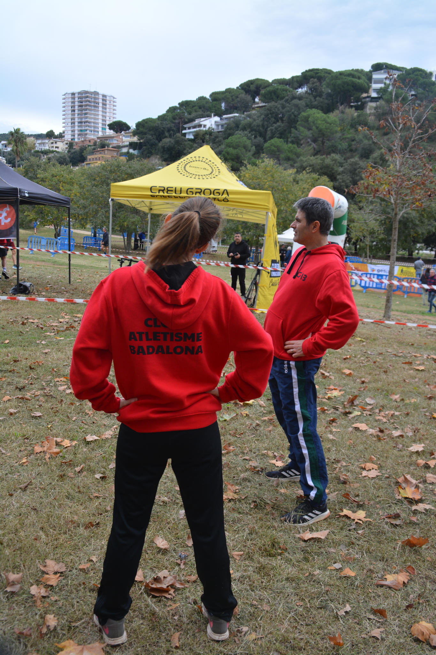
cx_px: 218
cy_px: 328
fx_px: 600
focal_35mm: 33
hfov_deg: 40.0
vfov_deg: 57.2
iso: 200
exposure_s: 1/160
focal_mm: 22
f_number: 6.3
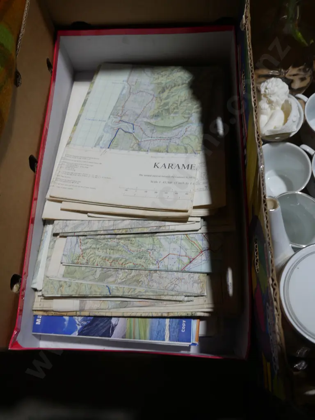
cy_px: 210
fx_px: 388
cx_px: 158
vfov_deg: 56.8
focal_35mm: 32
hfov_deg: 44.2
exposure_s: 1/125
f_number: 4.5
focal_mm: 16
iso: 200
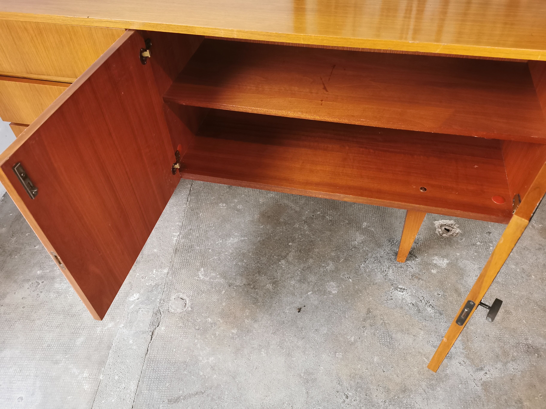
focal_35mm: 27
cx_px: 273
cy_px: 204
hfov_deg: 65.3
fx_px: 426
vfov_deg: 51.4
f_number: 1.6
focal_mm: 5.56
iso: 500
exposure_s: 1/40
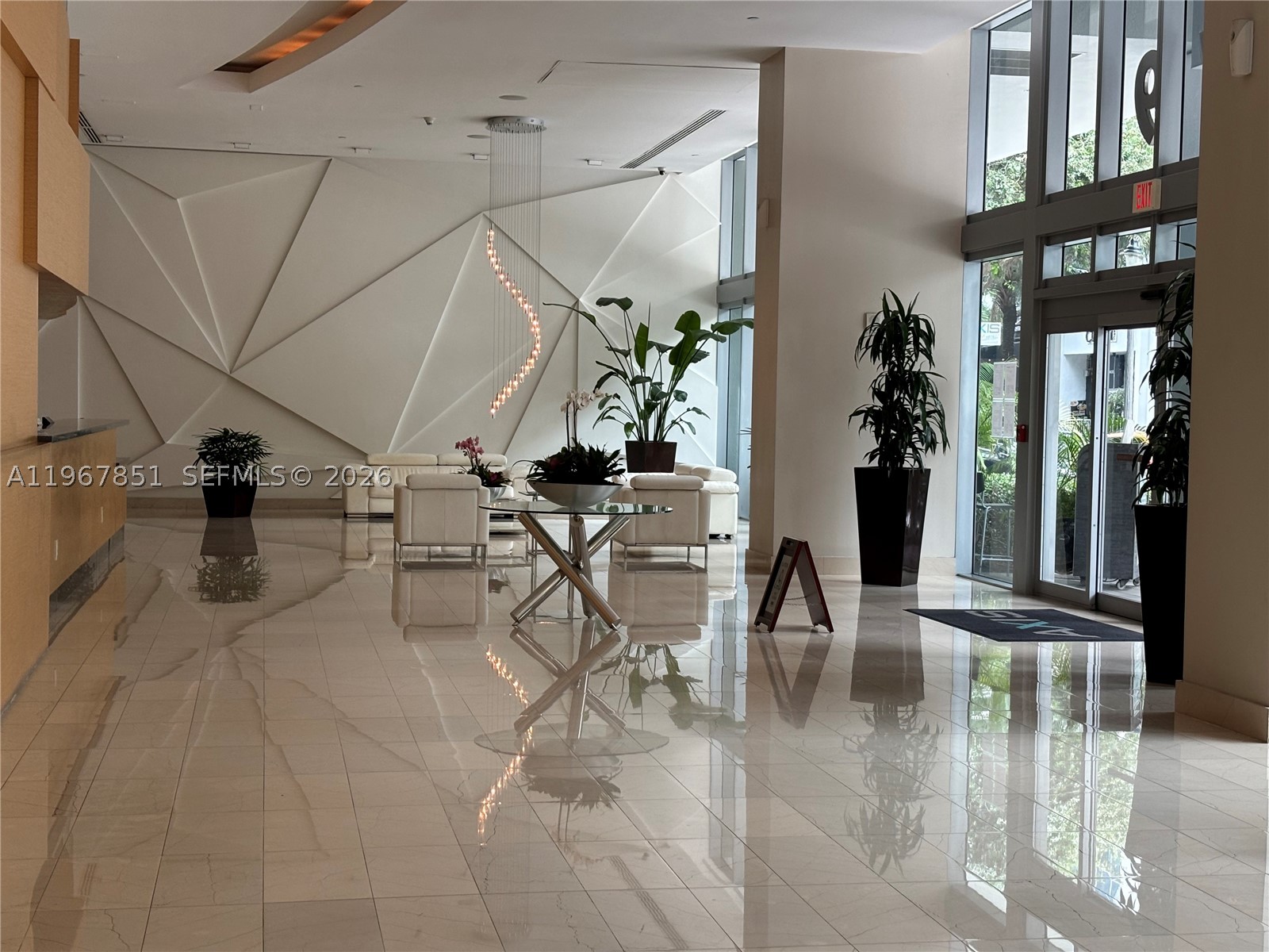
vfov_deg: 28.0
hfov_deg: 36.8
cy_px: 476
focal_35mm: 52
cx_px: 634
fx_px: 1906
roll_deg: -1.1
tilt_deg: -3.4
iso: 50
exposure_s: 1/60
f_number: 1.6
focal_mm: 5.96
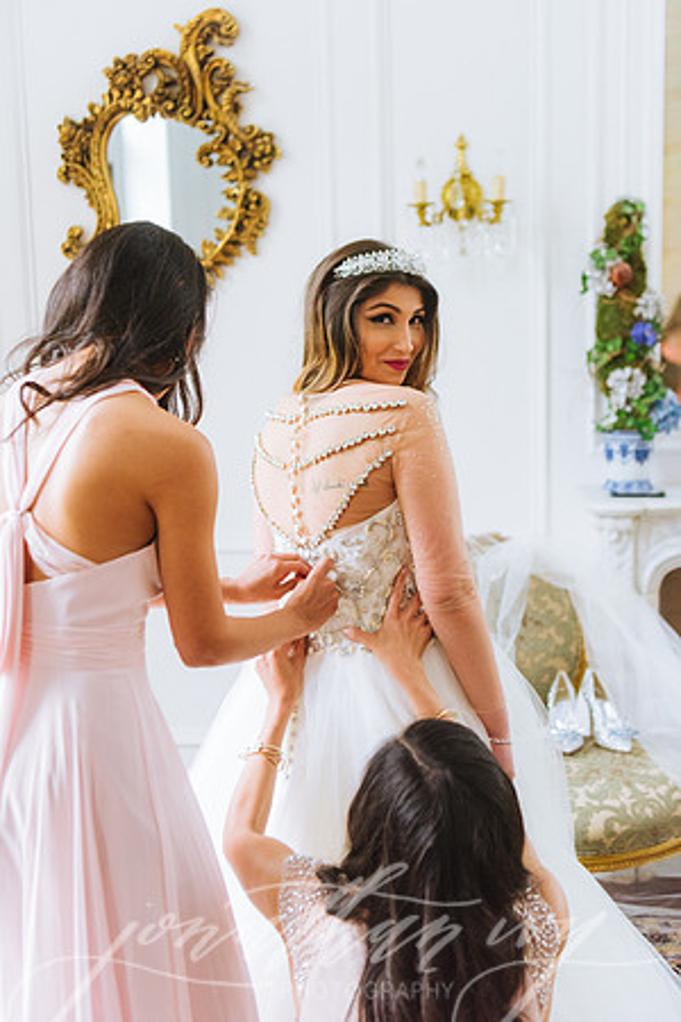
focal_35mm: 44
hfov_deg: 30.5
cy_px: 511
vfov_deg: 44.5
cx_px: 340
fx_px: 1248
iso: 2000
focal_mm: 44
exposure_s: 1/250
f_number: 2.8
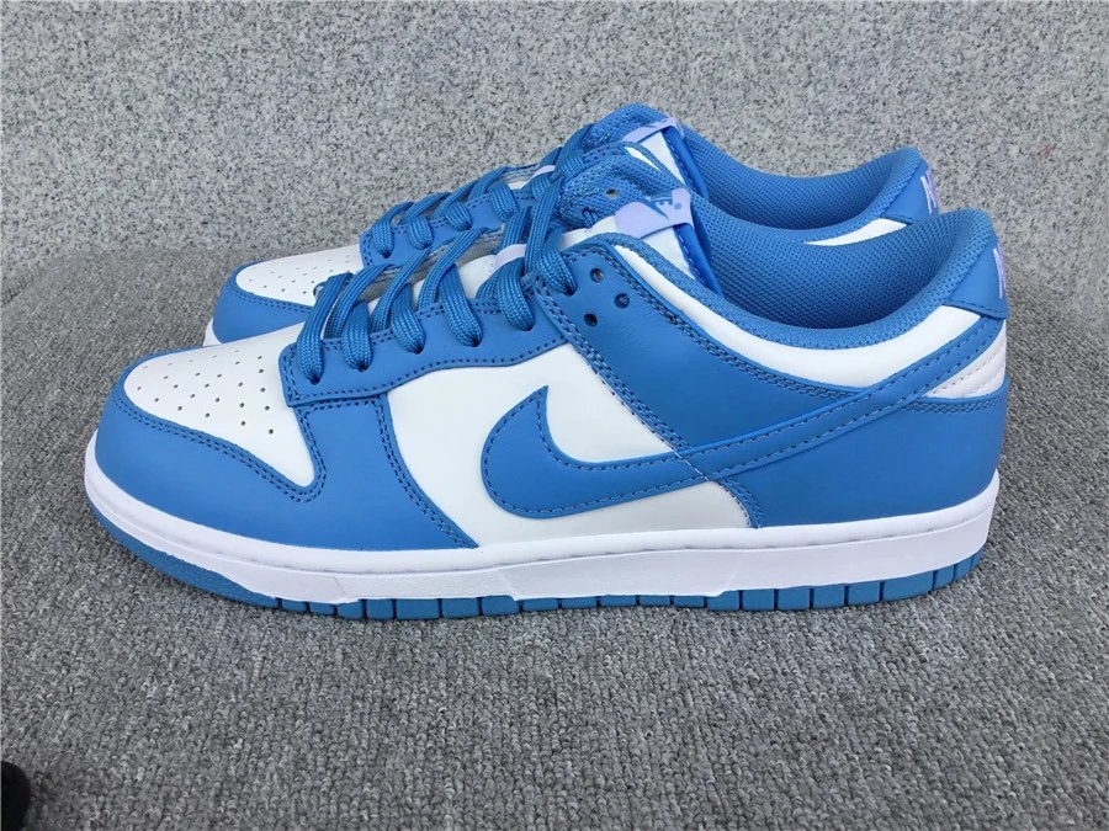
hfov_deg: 58.4
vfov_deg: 45.4
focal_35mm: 31
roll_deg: +1.1
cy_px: 416
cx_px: 554
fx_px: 993
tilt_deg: -27.6
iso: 25
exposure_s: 1/627
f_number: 2.4
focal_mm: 3.3
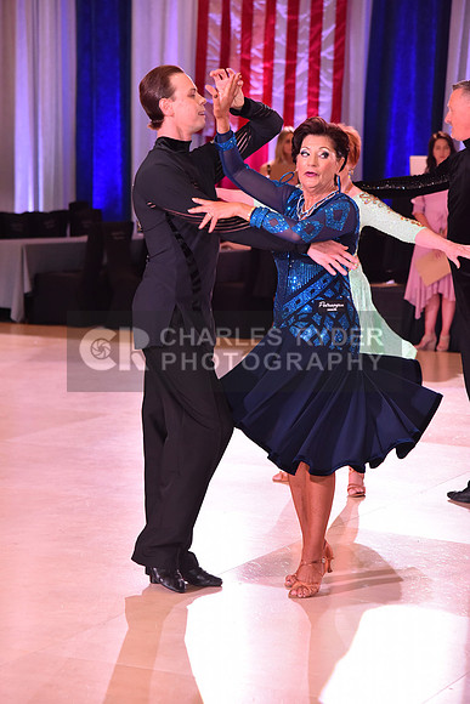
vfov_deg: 20.4
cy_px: 352
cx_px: 235
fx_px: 1957
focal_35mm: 100
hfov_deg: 13.7
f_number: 5.6
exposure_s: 1/320
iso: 2500
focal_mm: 100
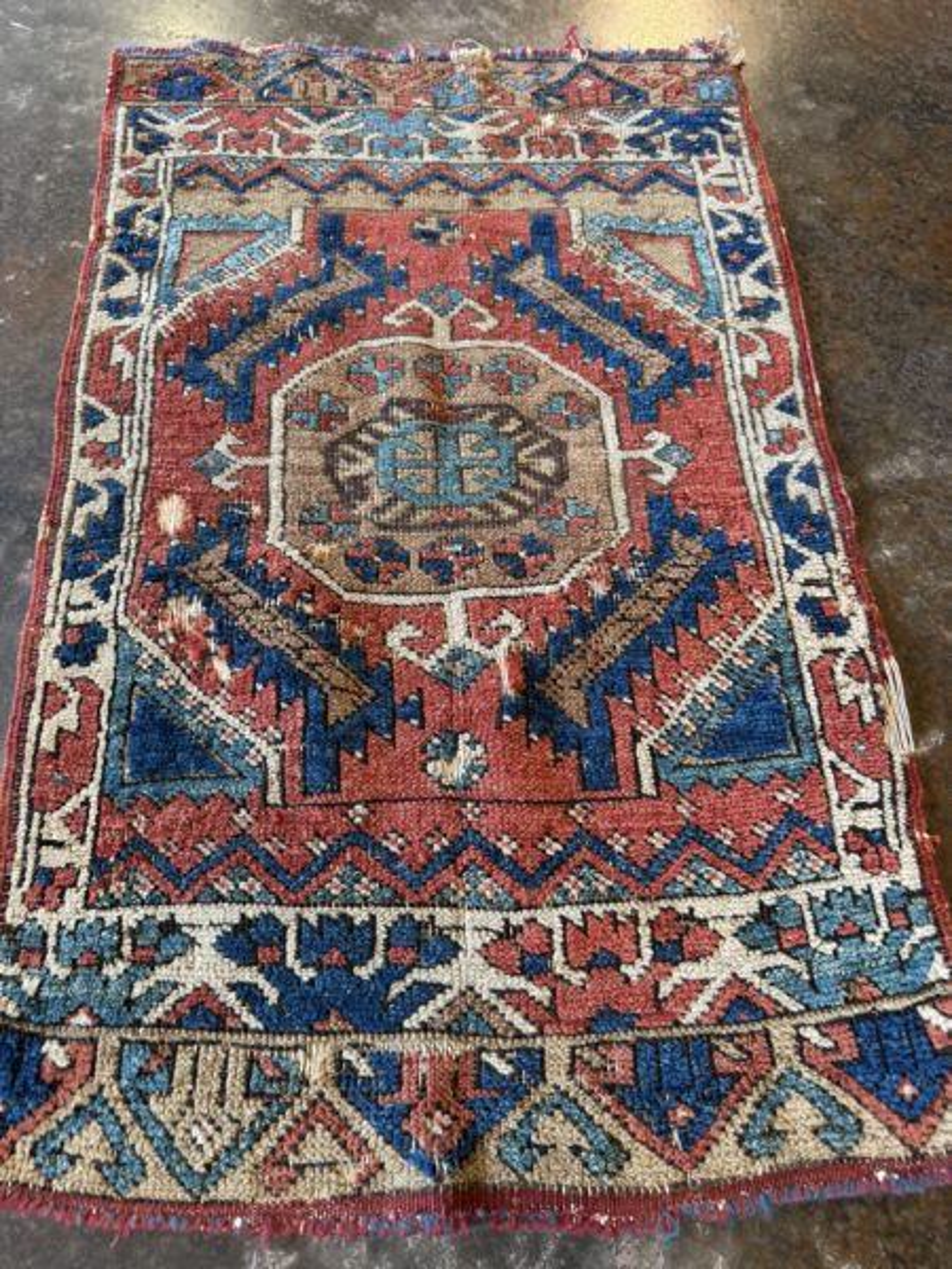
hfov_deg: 56.8
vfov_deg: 71.6
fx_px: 880
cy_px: 634
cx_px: 476
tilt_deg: -67.5
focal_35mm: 24
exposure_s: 1/60
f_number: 1.78
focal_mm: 6.76
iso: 100
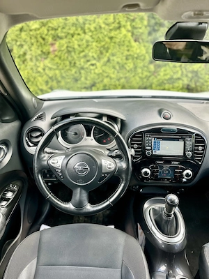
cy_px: 140
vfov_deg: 71.6
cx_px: 104
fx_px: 193
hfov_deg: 56.8
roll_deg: -2.0
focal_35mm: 24
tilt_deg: -23.8
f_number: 1.78
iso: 64
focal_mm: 6.86
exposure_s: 1/121
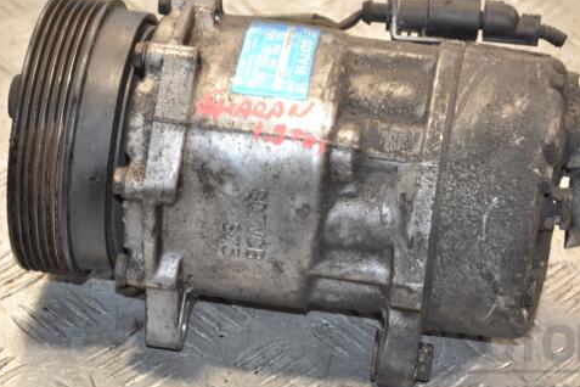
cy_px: 181
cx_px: 295
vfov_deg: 10.4
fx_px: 2127
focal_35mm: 132
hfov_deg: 15.5
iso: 800
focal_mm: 70
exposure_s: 1/80
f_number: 5.3
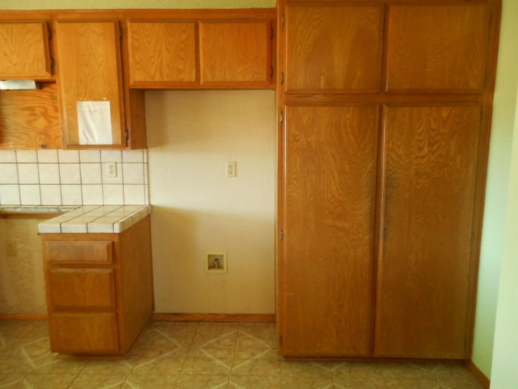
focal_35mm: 25
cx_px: 259
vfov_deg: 54.9
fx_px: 374
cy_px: 194
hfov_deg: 69.4
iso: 400
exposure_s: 1/30
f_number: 3.7
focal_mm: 4.5
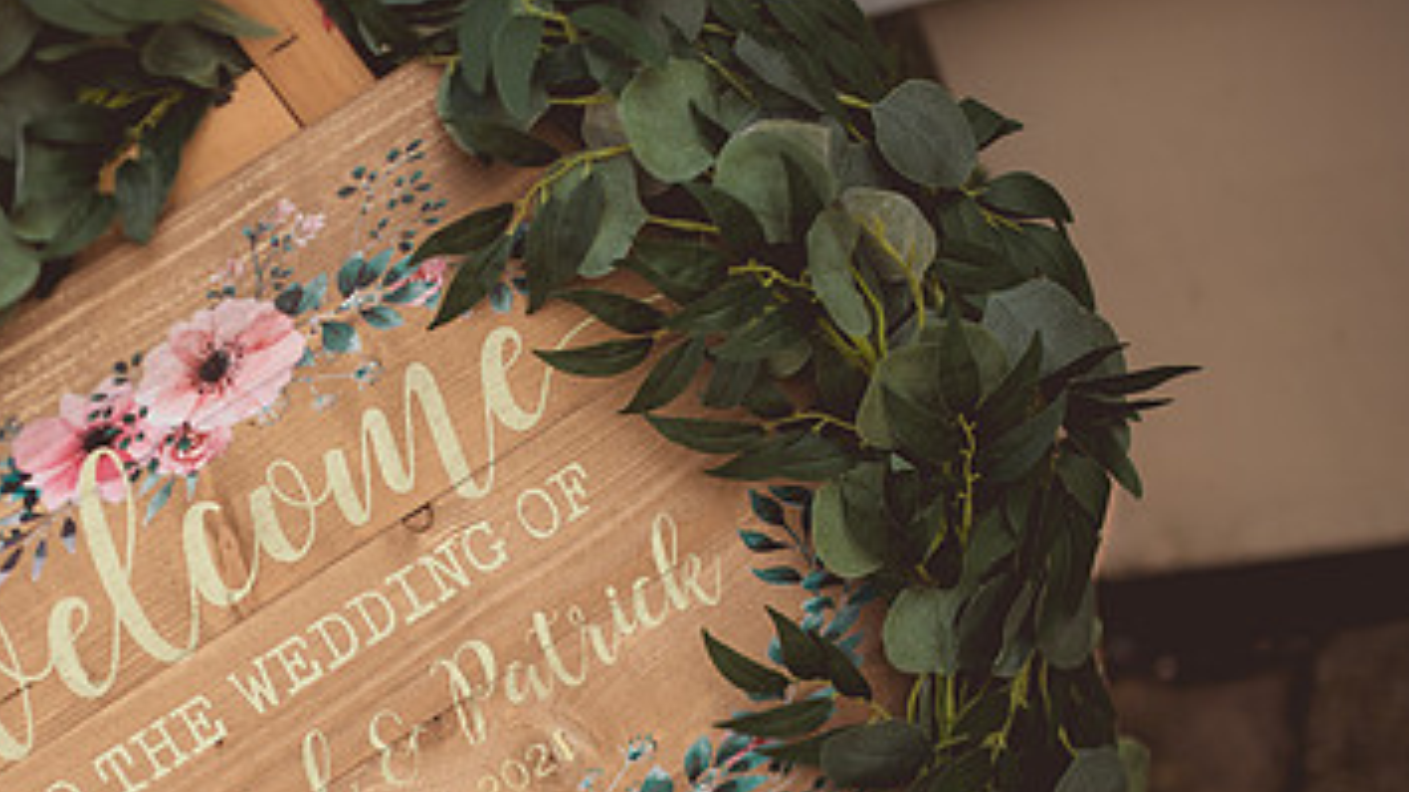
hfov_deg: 33.9
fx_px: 2241
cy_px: 621
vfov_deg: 19.9
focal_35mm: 60
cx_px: 299
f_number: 2
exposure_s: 1/8000
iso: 250
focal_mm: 35
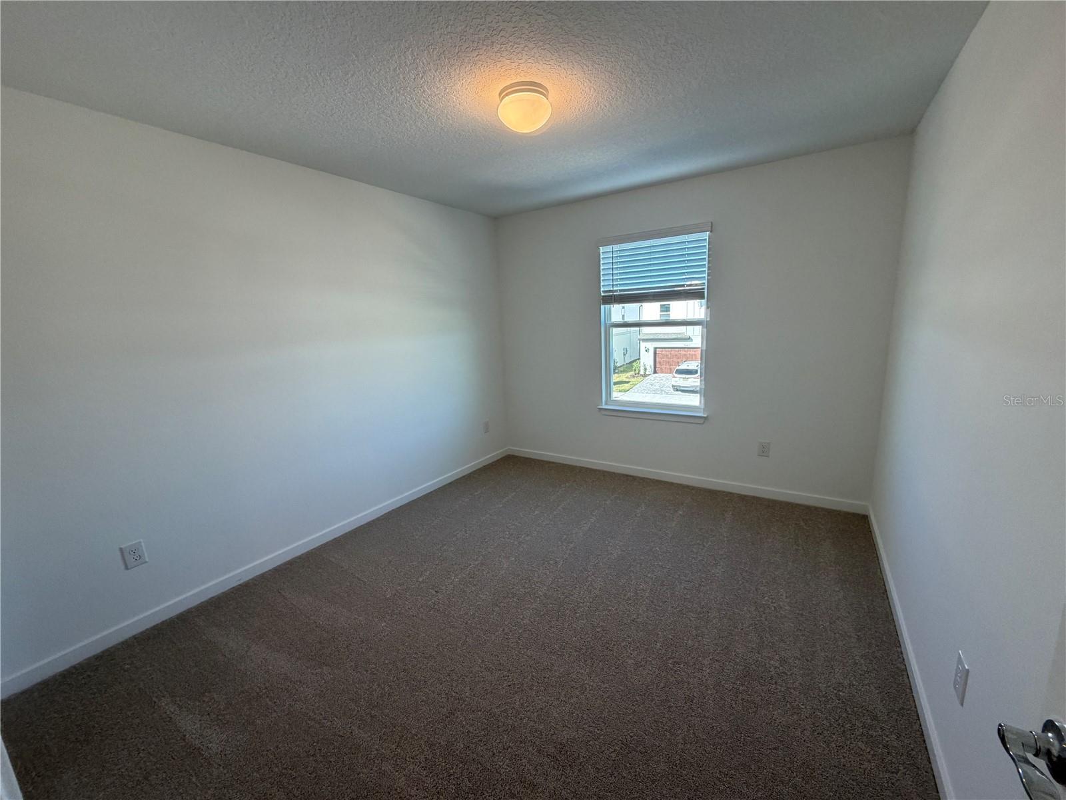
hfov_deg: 102.1
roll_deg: +4.3
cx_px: 533
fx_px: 431
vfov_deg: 85.7
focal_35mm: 14
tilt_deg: -11.8
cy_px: 400
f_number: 2.2
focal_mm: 2.22
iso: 160
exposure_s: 1/120
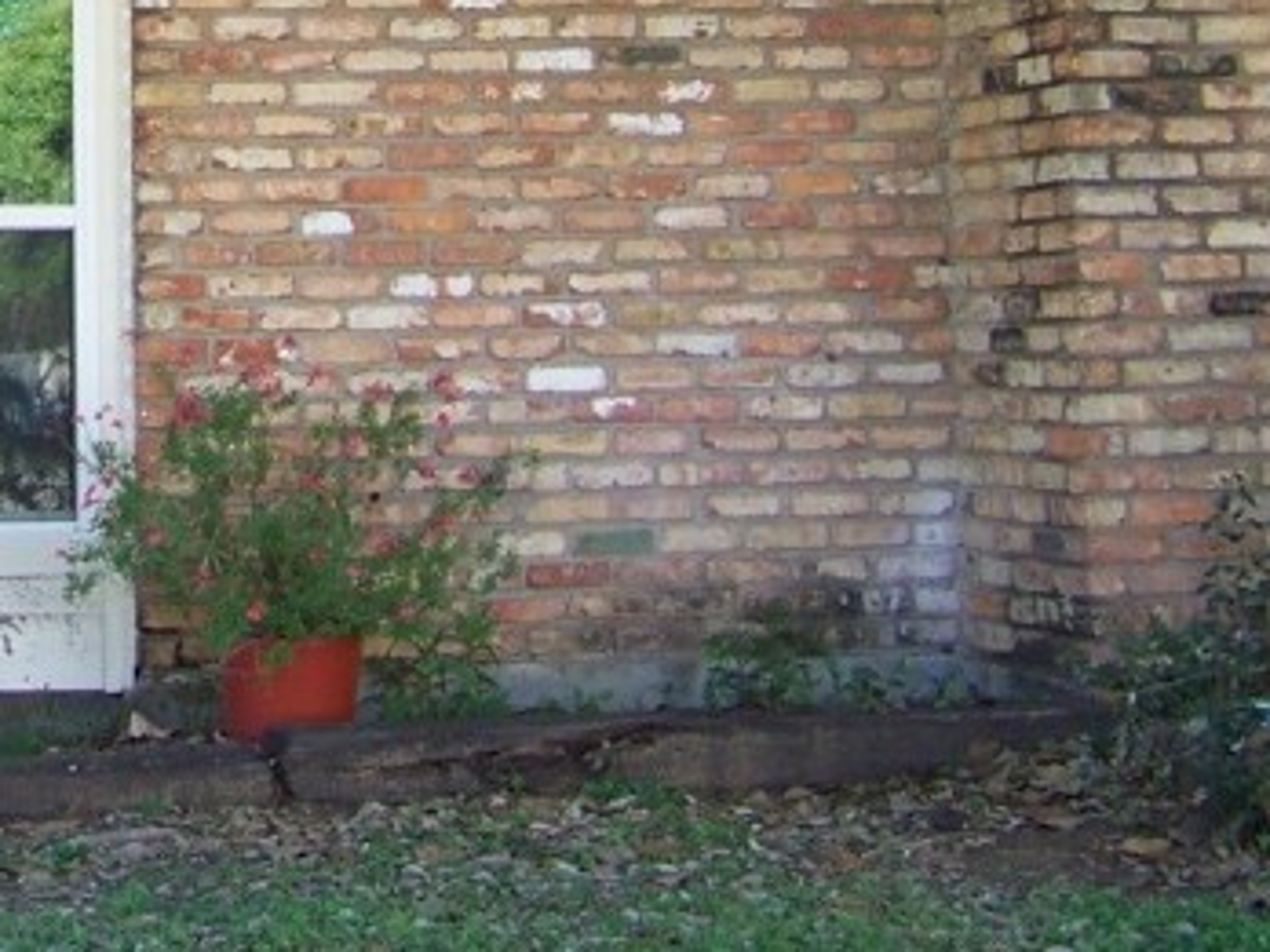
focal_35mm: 106
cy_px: -357
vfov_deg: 13.4
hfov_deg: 17.3
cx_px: -409
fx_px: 3889
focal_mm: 5.85
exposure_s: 1/60
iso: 64
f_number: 2.8
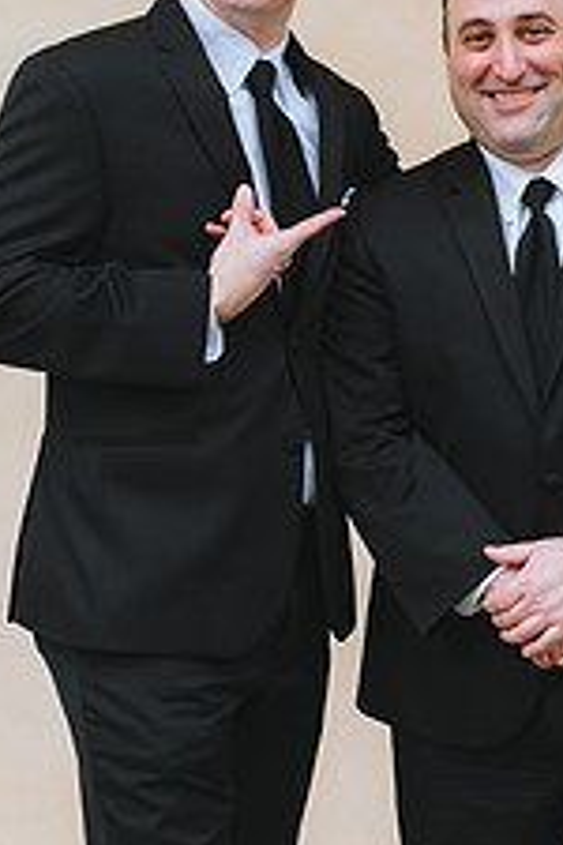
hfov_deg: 13.6
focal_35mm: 100
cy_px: 323
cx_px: 422
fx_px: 2346
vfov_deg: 20.4
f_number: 2.8
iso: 1000
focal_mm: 50
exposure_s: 1/160
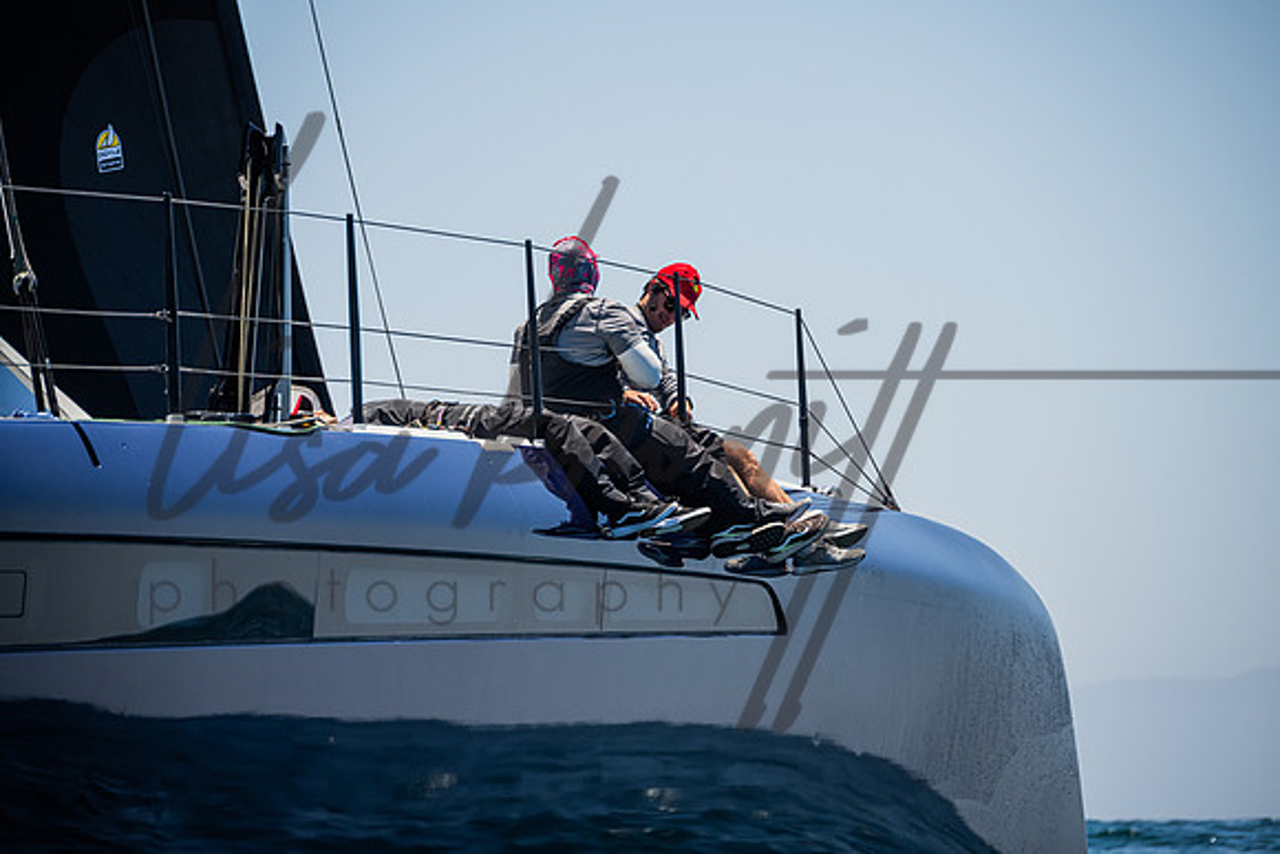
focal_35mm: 280
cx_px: 640
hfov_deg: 7.4
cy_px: 427
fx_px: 9957
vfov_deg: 4.9
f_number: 8
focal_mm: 280
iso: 500
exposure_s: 1/1250
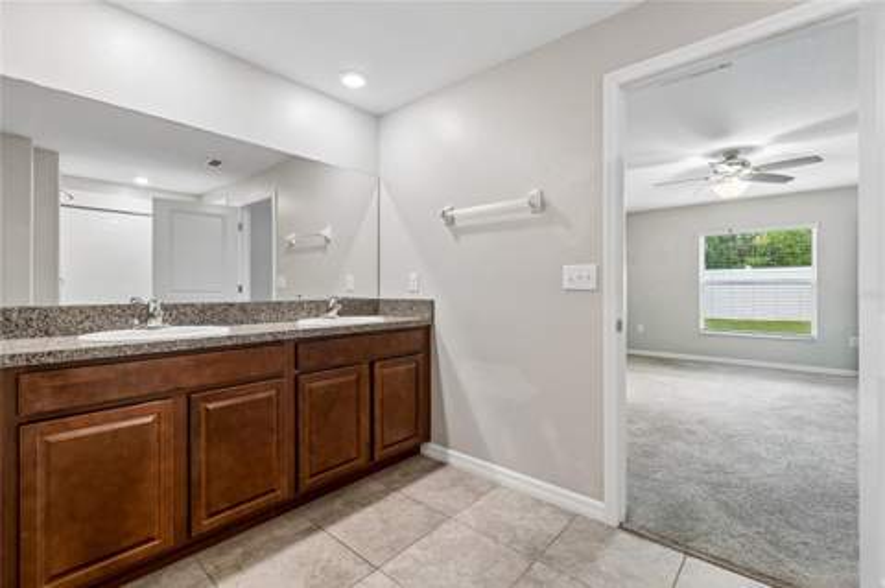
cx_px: 442
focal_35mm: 15
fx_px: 368
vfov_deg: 77.2
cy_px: 294
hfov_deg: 100.4
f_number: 7.1
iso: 100
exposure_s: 1/3.33
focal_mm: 10
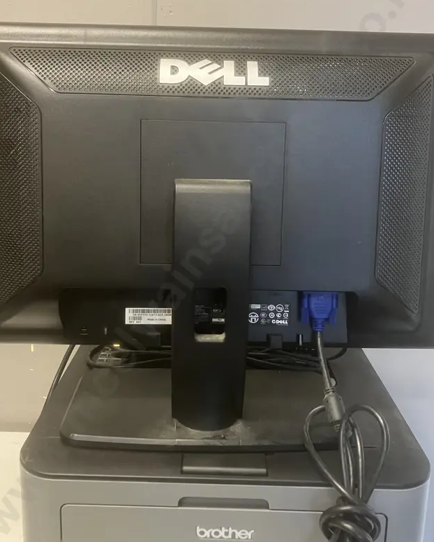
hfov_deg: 41.2
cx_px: 206
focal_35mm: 36
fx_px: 578
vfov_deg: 50.2
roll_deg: -2.6
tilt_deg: -10.6
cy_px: 248
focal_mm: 3.99
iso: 200
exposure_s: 1/50
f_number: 1.8
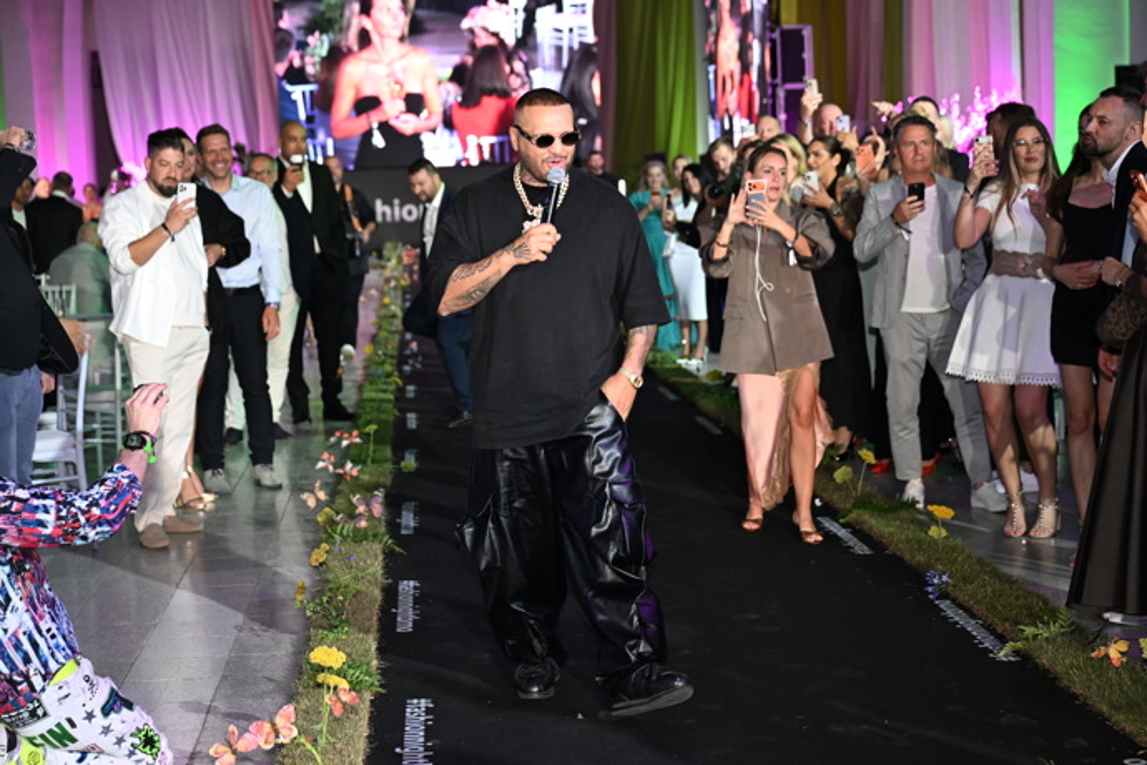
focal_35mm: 62
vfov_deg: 21.9
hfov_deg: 32.4
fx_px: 1975
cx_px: 574
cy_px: 382
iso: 2500
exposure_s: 1/100
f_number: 4
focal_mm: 62
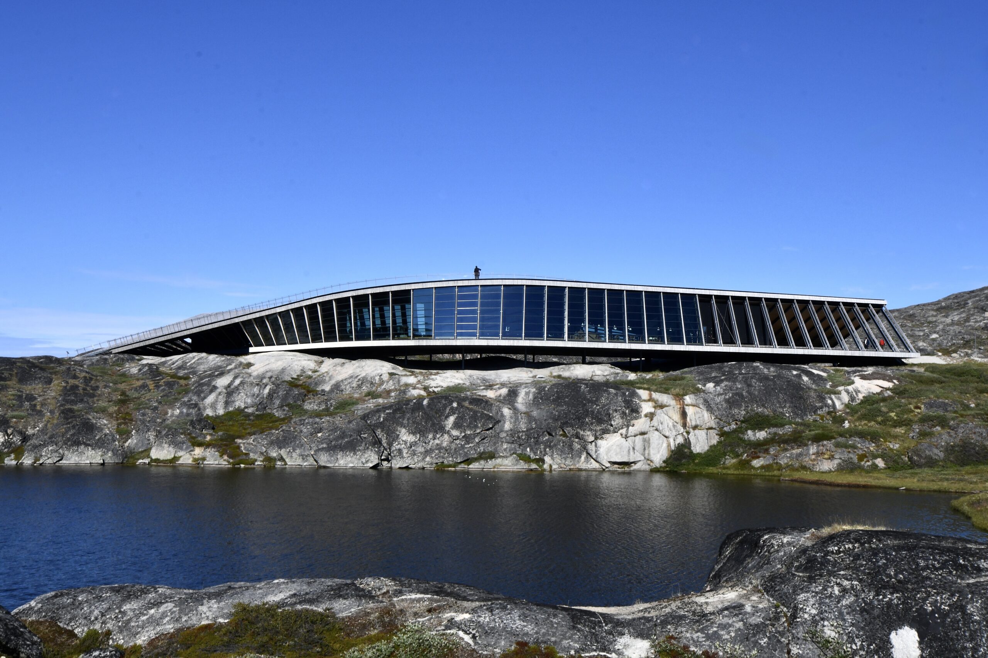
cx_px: 494
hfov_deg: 53.1
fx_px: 988
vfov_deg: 36.9
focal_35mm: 36
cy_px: 329
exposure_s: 1/160
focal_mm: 24
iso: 125
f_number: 20
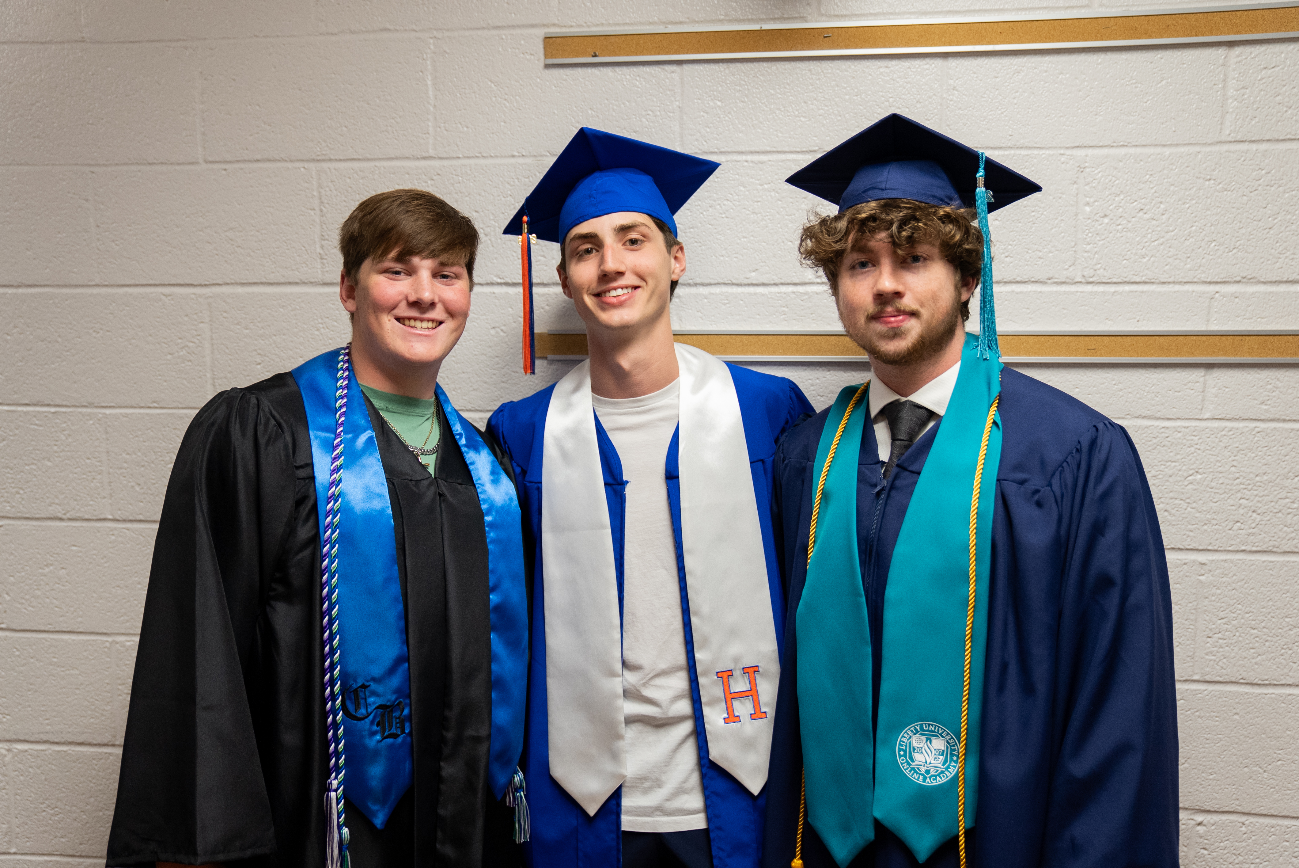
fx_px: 1227
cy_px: 434
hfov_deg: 55.8
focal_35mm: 34
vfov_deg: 38.9
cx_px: 650
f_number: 2.8
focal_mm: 34
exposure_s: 1/125
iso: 1250
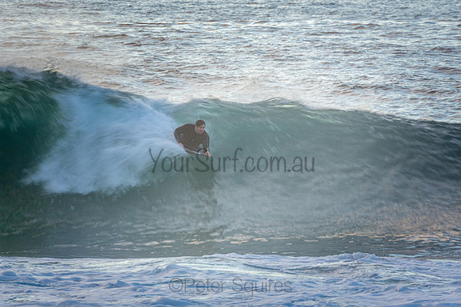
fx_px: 9606
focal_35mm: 750
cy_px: 154
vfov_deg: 1.8
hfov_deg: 2.7
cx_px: 230
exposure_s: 1/25
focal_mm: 500
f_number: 14
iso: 100
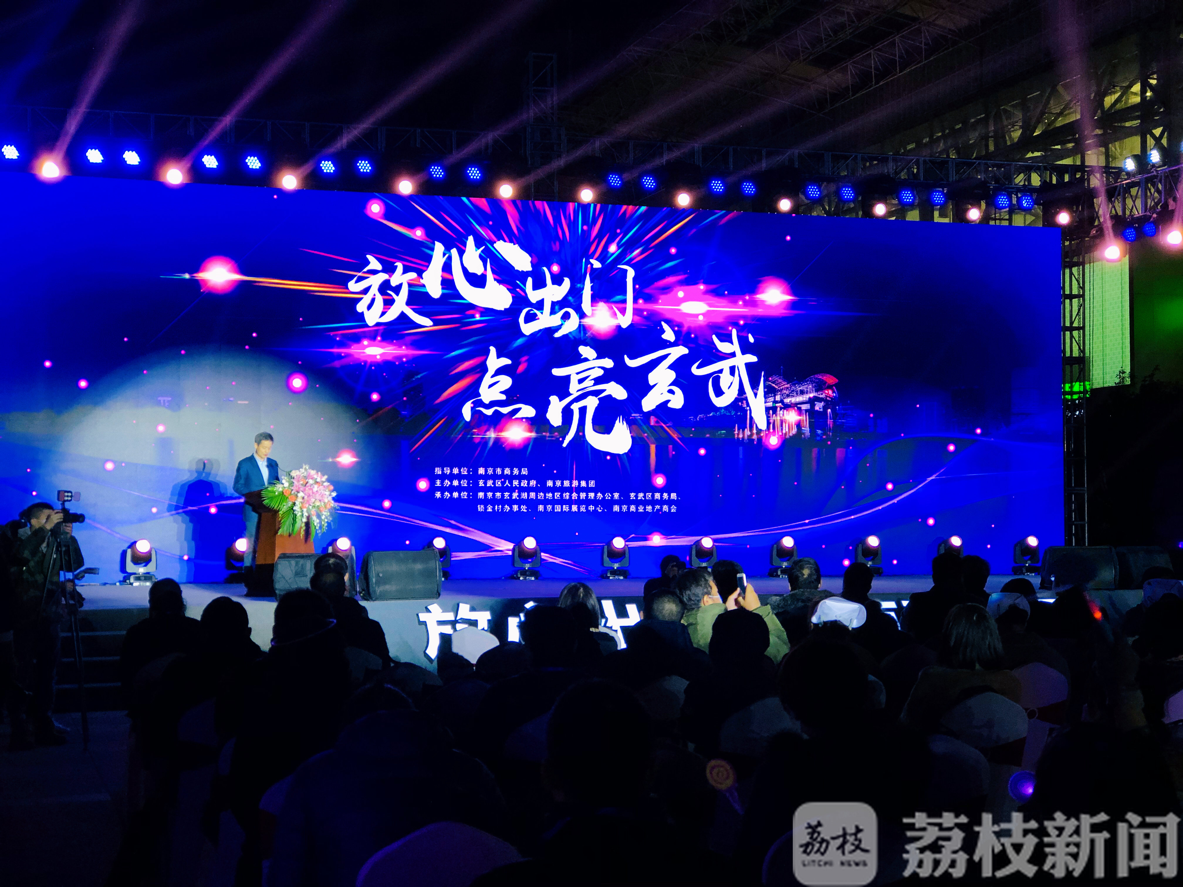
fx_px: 1948
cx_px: 592
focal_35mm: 57
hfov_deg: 33.8
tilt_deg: +1.8
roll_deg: +0.1
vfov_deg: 25.7
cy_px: 444
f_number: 2.8
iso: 25
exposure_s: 1/30
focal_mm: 6.6
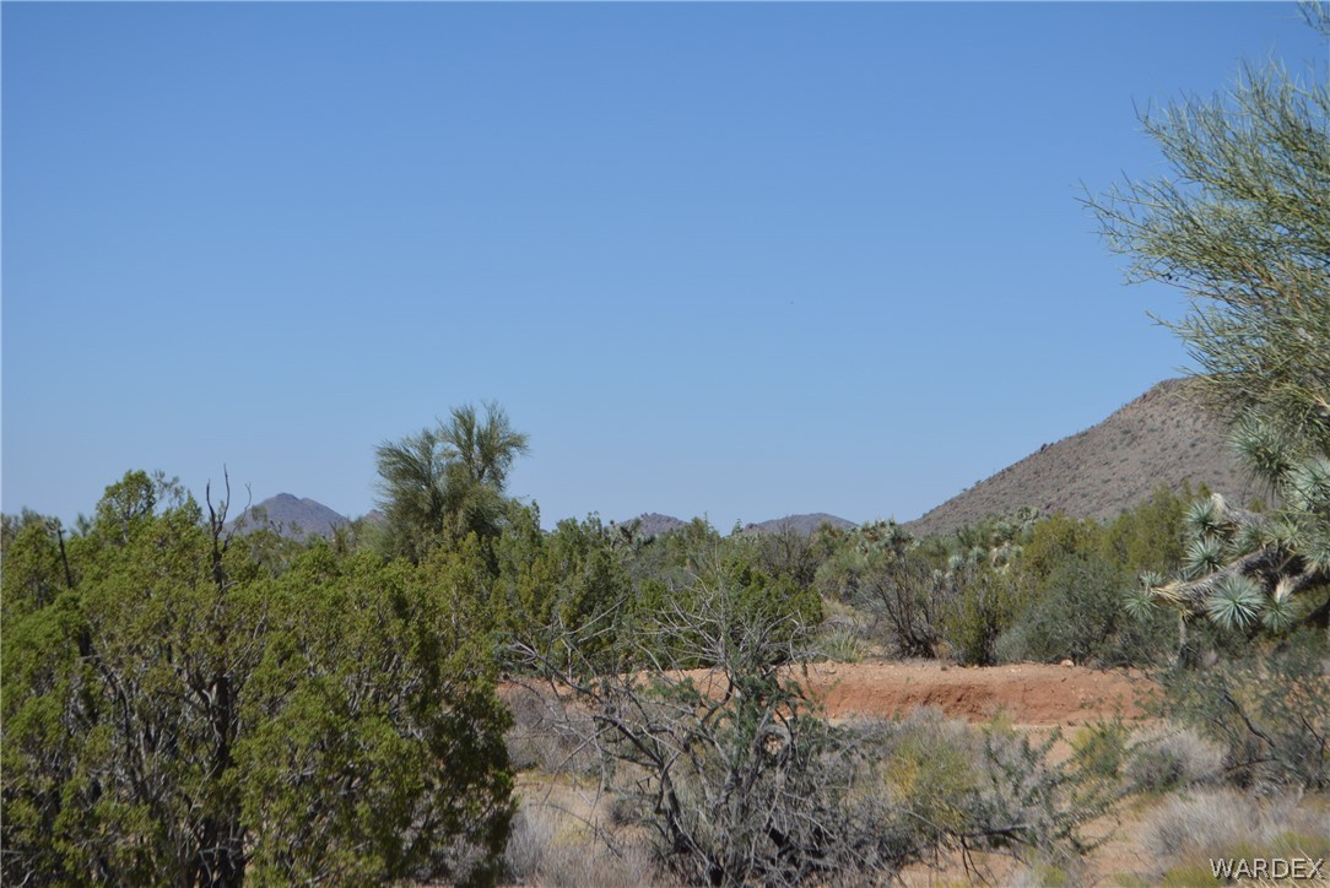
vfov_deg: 16.6
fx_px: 3049
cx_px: 665
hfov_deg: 24.6
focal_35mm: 82
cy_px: 444
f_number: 7.1
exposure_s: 1/2000
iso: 400
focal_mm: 55
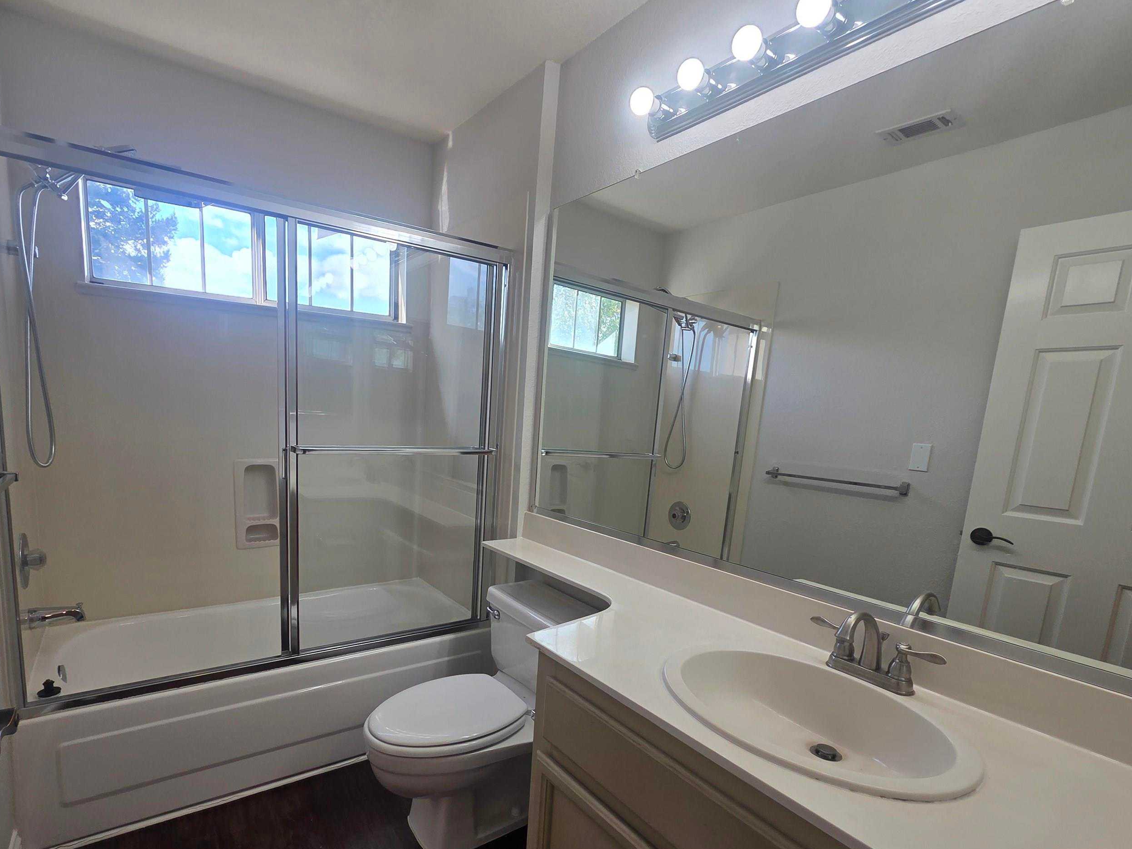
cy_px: 500
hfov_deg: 94.3
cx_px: 523
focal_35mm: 16
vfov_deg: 77.4
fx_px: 523
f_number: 2.2
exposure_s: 1/120
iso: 50
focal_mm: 2.2
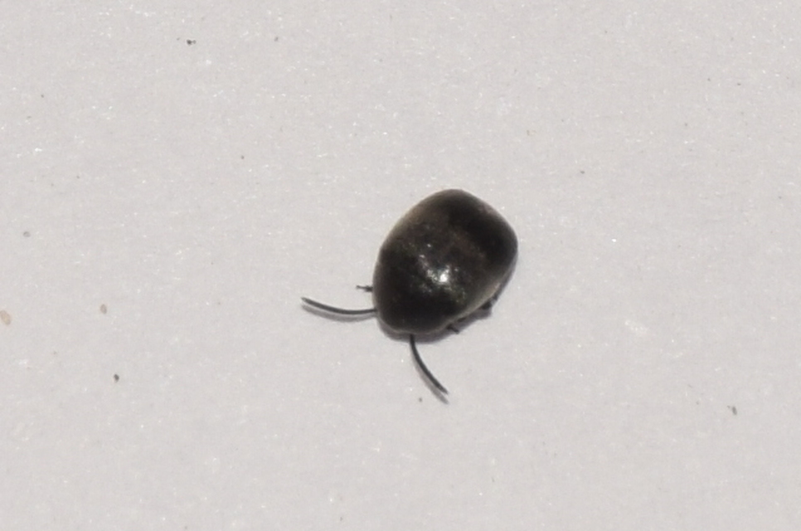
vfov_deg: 6.5
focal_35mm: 210
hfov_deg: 9.8
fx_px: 4663
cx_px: 400
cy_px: 266
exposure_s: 1/200
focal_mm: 140
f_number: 14
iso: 100
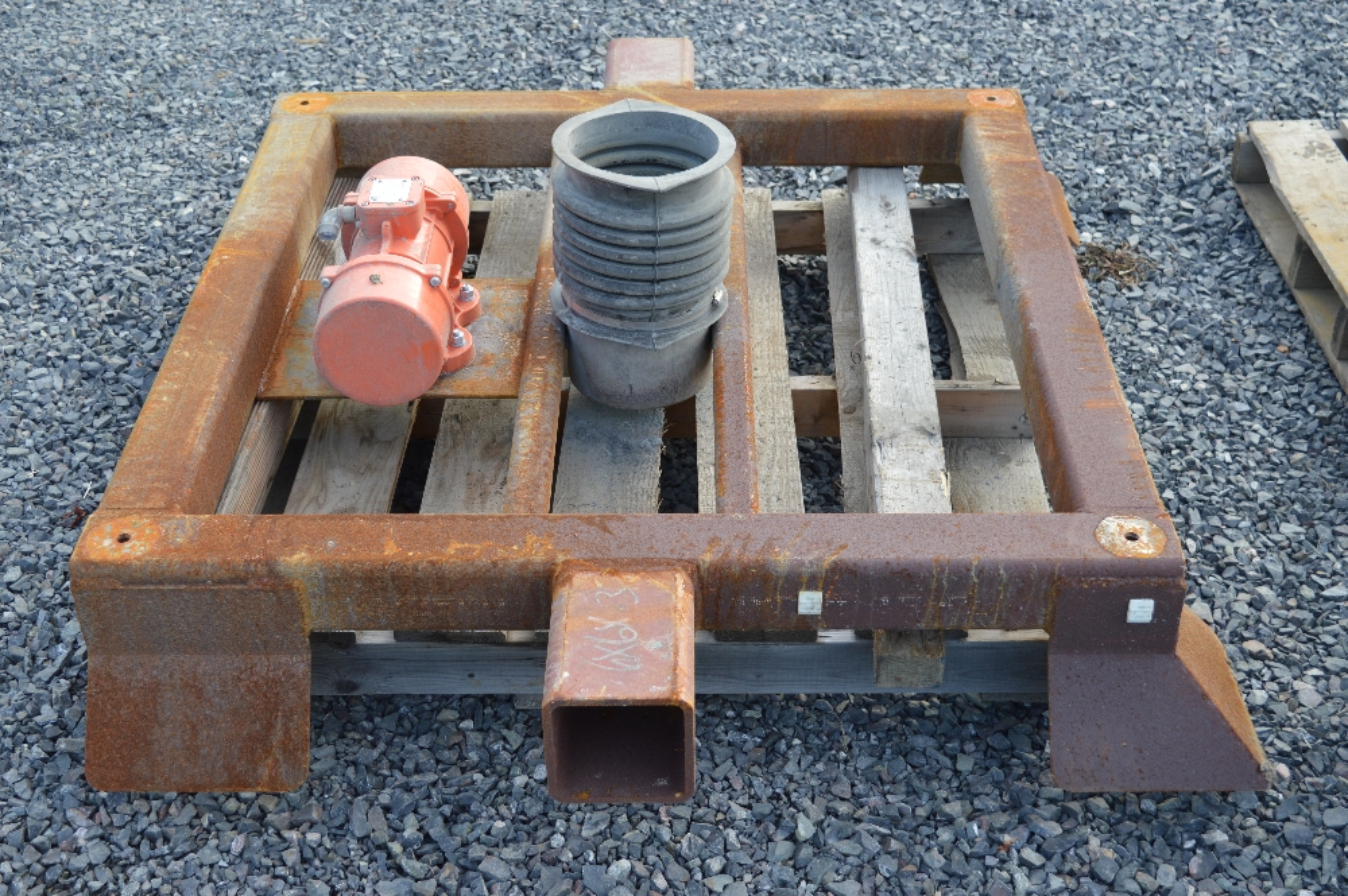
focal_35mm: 46
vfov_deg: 28.9
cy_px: 448
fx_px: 1740
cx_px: 674
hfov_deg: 42.4
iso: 220
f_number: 5.6
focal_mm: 31
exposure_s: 1/125
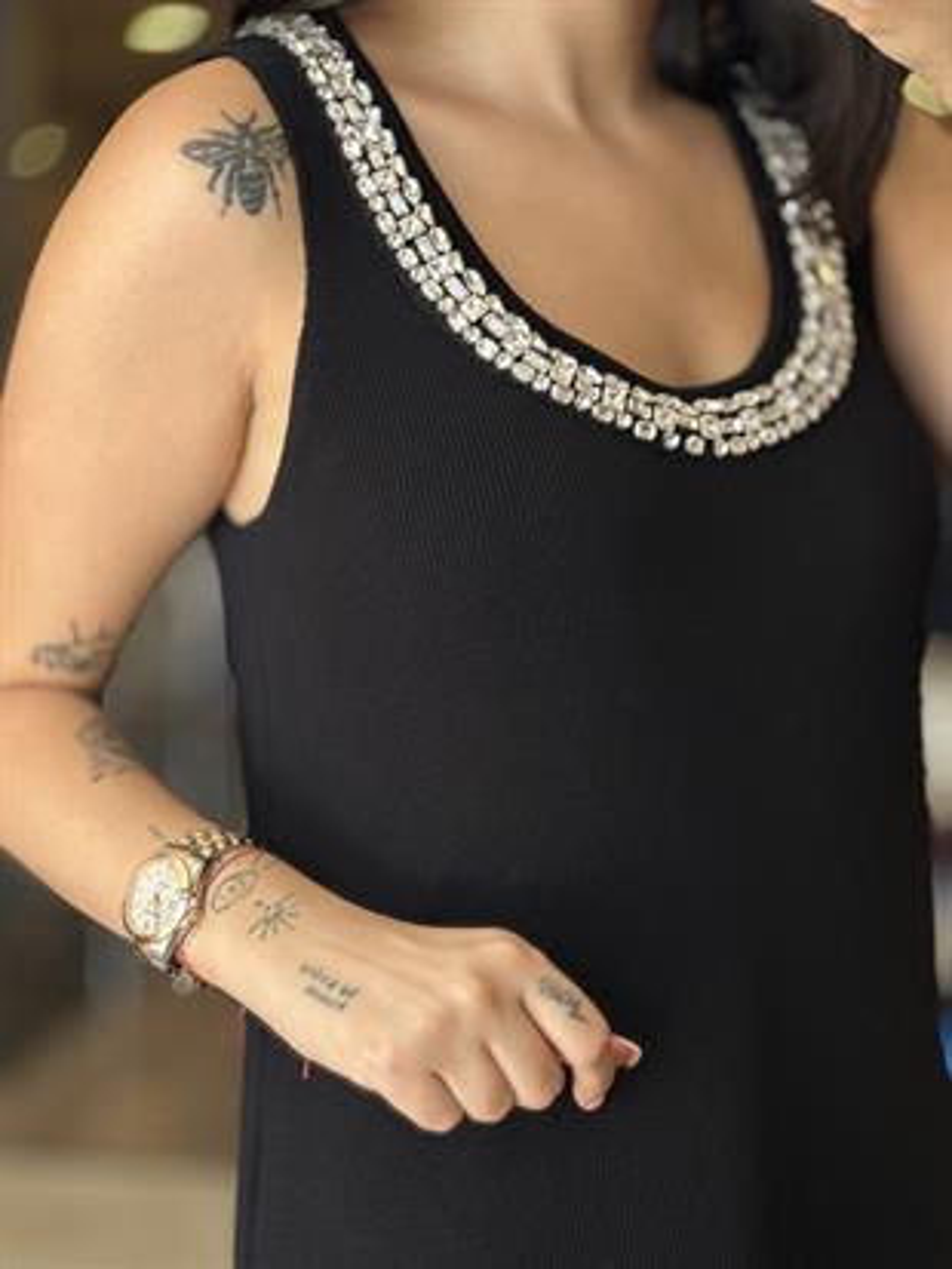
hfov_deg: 19.1
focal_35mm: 77
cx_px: 476
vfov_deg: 25.3
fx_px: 2822
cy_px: 634
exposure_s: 1/121
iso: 100
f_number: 2.8
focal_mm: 9
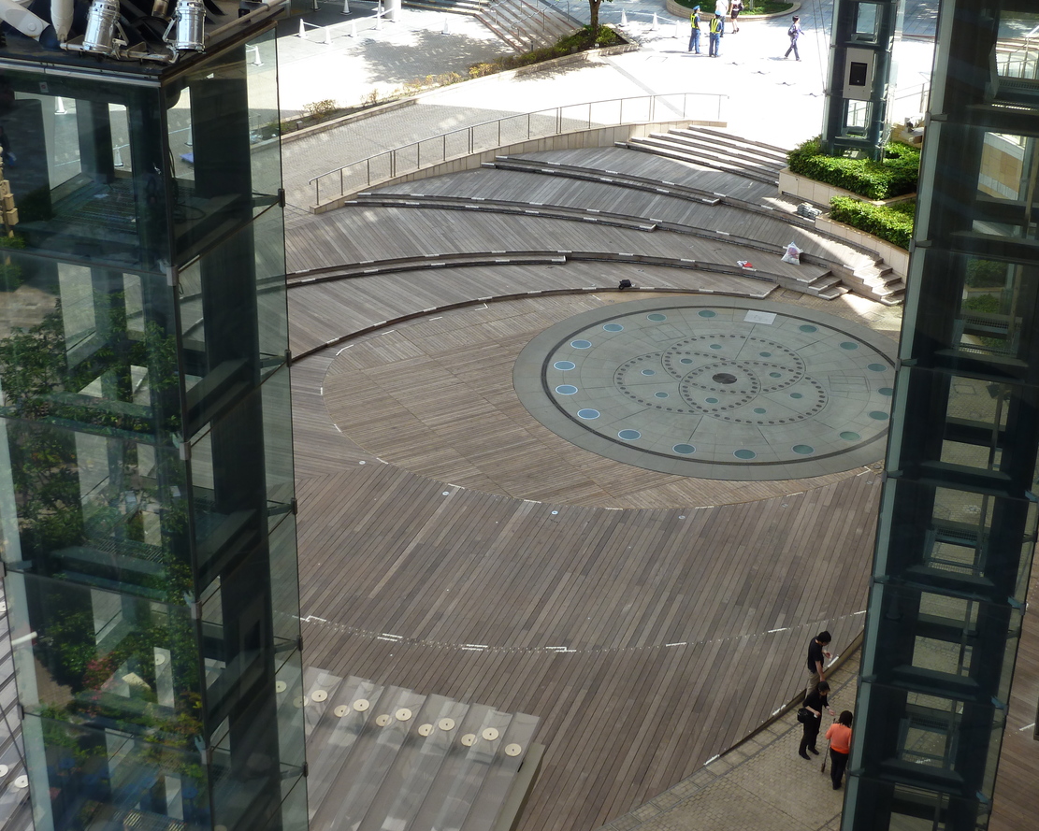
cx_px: 554
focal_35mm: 58
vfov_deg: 26.2
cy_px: 417
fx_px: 1784
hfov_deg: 32.5
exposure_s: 1/125
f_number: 3.9
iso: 80
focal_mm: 9.1
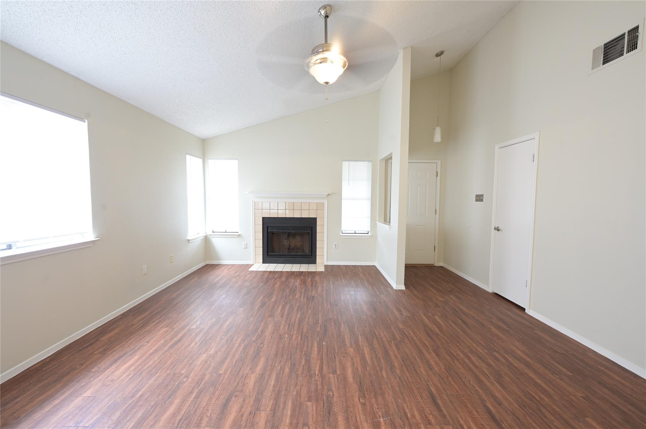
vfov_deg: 81.1
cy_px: 214
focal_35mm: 14
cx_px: 323
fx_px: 251
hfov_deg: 104.3
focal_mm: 14
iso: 1400
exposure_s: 1/15
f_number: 8
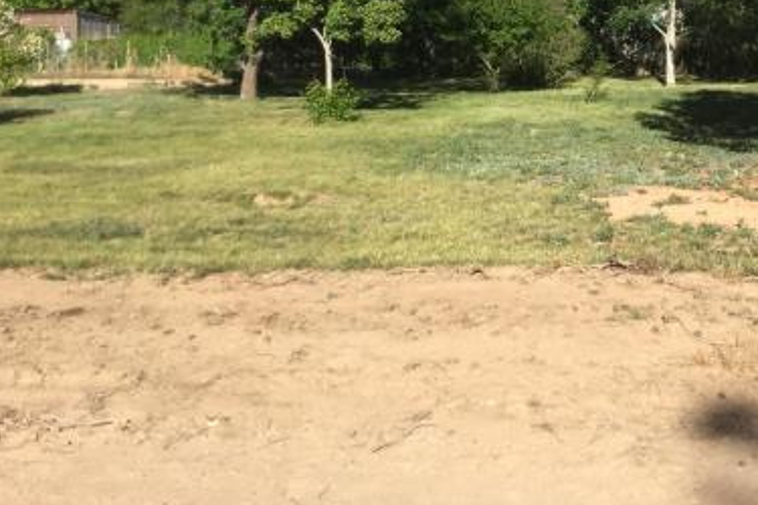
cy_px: 40
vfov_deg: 23.9
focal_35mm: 55
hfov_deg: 34.9
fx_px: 1158
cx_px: 629
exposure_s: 1/1131
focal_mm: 3.3
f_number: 2.4
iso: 25
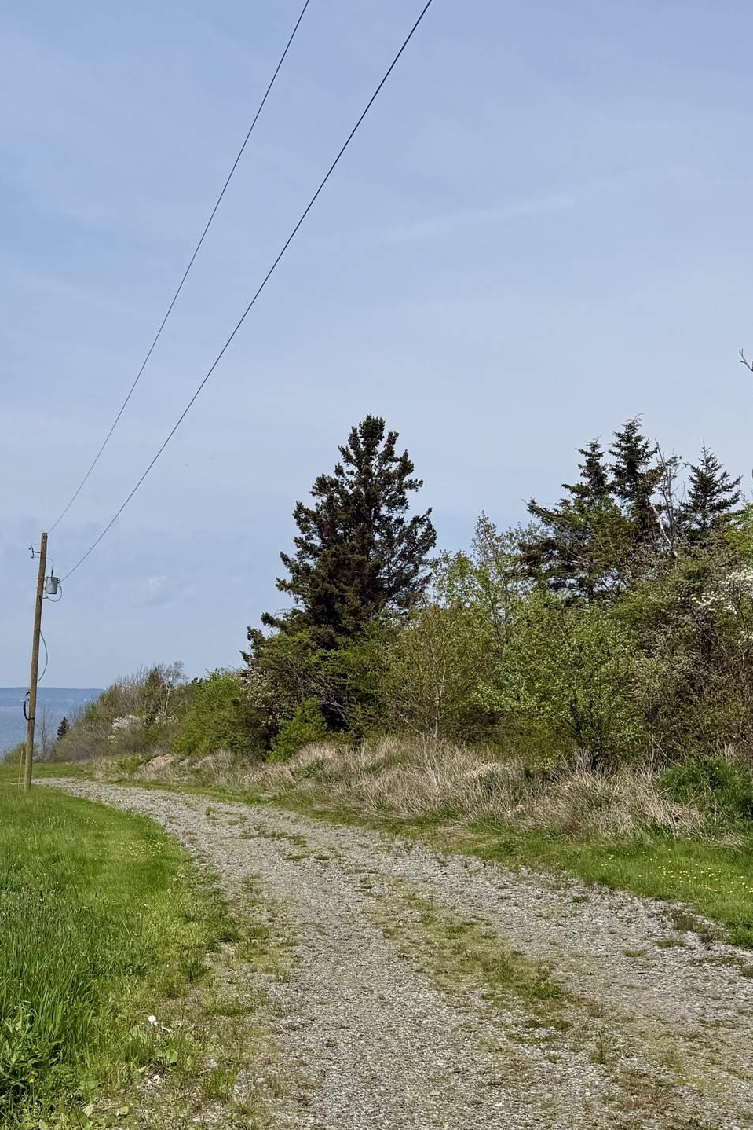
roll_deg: -0.8
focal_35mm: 40
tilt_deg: -0.9
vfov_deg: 48.2
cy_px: 681
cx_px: 127
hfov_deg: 32.3
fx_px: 1255
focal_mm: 6.76
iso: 80
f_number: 1.78
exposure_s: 1/9091
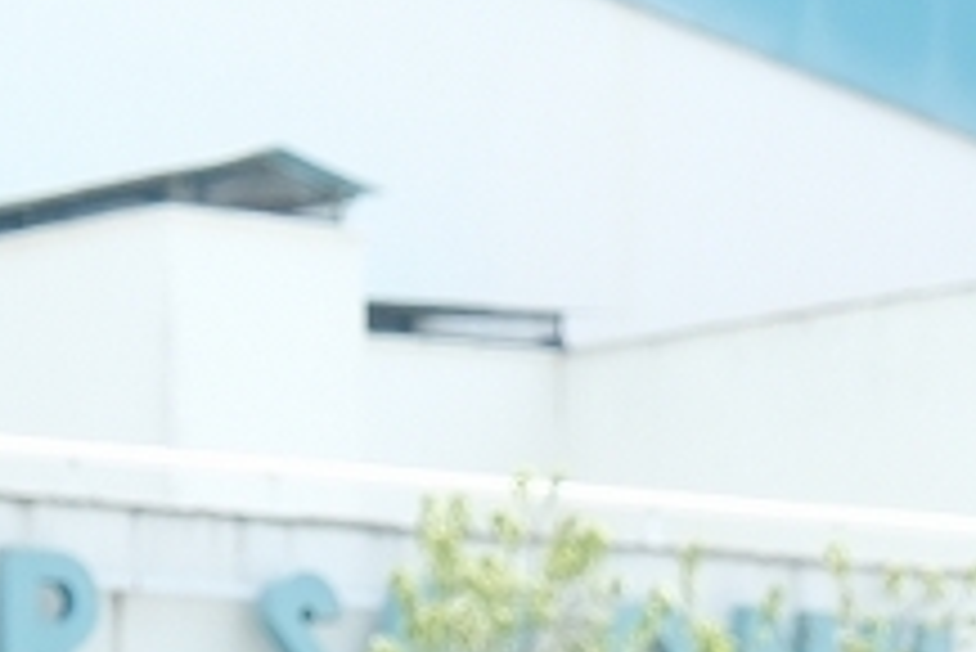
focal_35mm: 380
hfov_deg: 5.4
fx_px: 10309
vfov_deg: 3.5
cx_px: -409
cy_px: 2383
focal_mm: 34.2
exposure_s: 1/340
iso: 400
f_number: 5.6
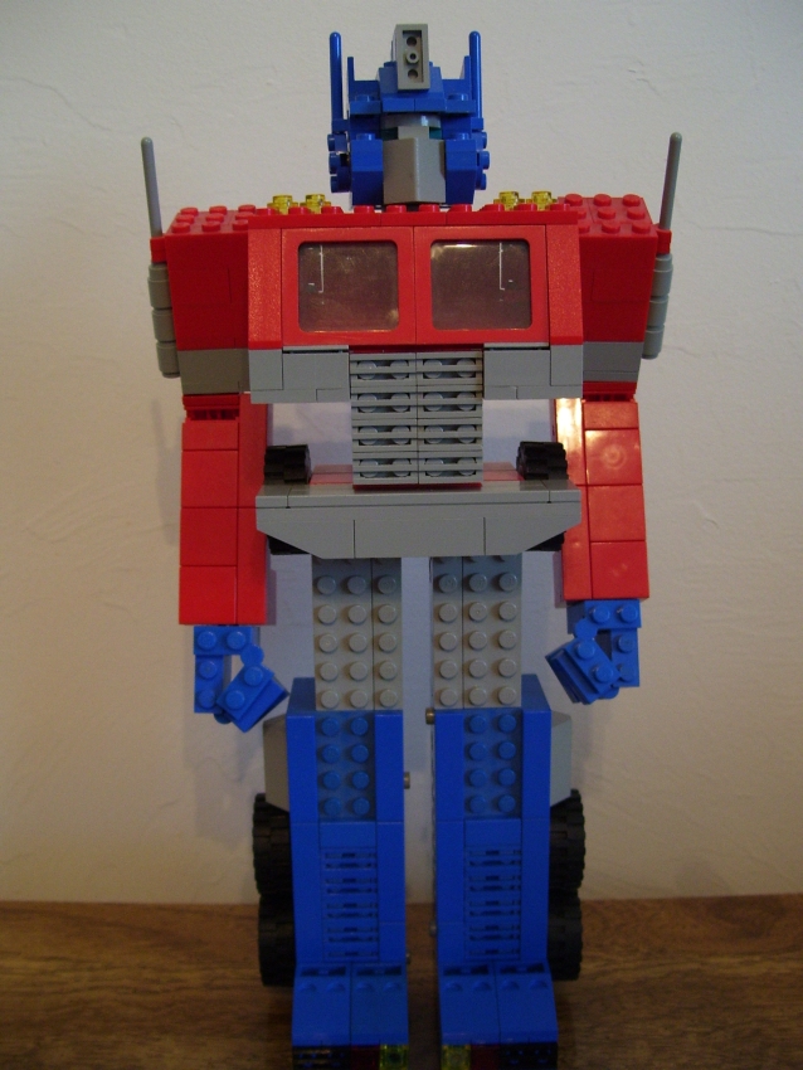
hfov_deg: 38.7
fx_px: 1144
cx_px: 402
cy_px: 535
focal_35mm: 37
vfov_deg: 50.1
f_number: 2.7
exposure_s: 1/8
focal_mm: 6
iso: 160
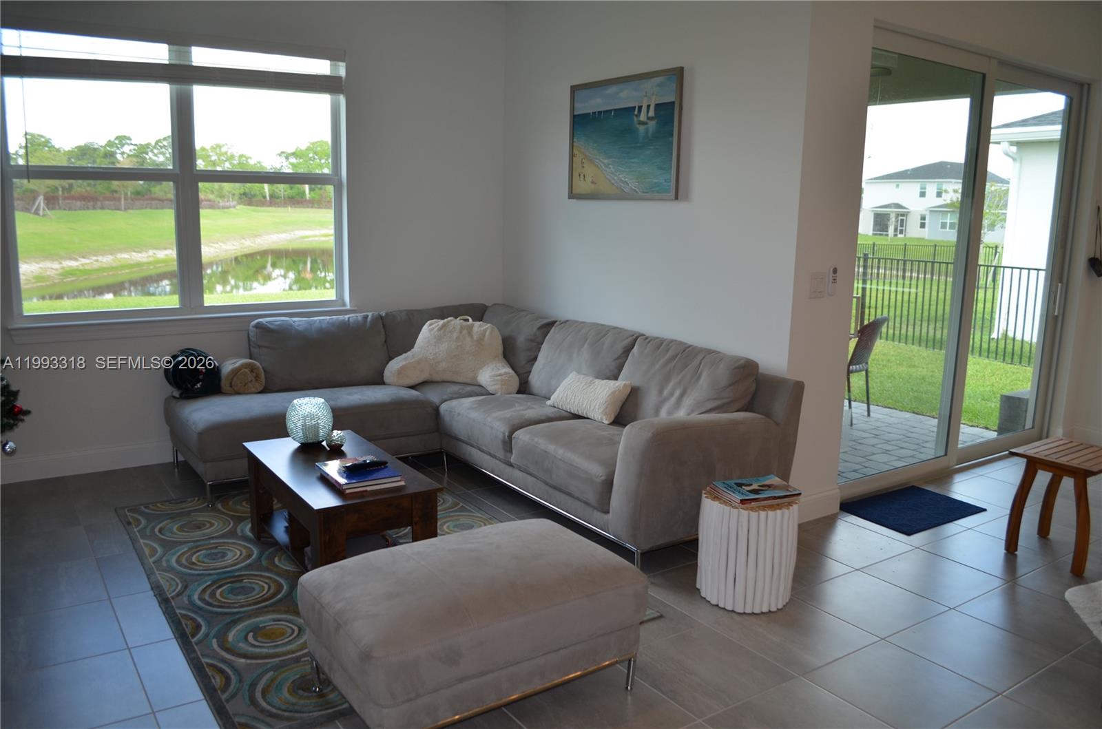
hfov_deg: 67.5
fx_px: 825
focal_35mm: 27
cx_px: 551
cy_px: 364
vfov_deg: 47.7
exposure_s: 1/125
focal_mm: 18
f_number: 3.5
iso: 220
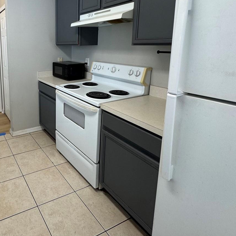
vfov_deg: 65.0
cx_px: 32
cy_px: 74
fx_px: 177
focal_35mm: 23
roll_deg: +1.4
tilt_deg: -9.5
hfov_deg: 59.1
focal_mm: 2.22
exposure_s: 1/120
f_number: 2.2
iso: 100
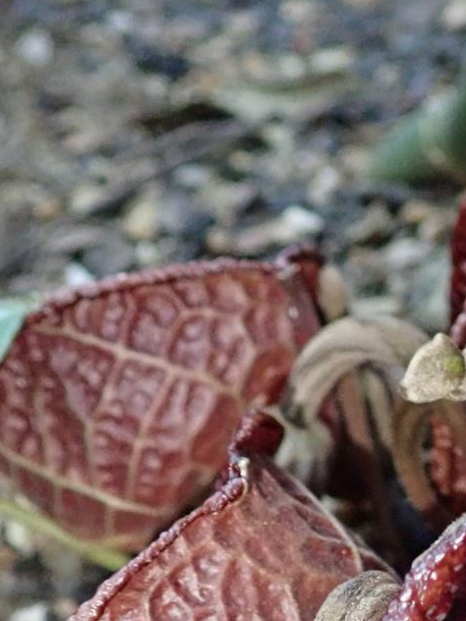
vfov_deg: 20.1
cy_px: 598
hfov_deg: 14.8
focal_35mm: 95
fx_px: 1705
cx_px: 617
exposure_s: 1/50
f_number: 2.3
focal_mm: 5.5
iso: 800
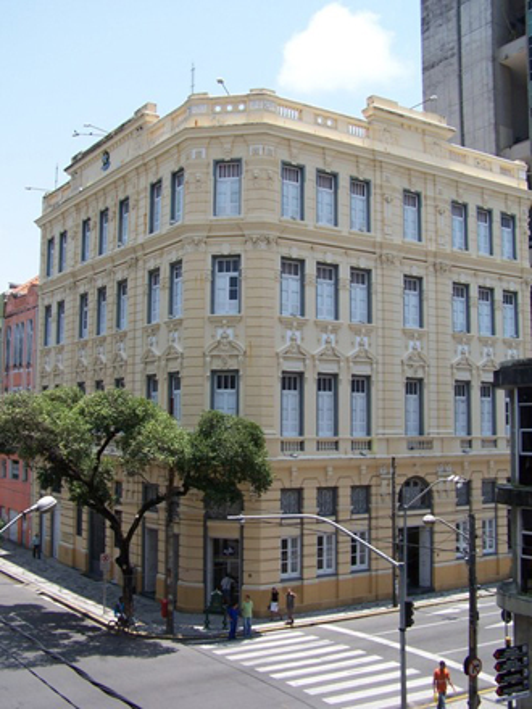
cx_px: 266
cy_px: 354
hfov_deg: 37.7
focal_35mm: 38
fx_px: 779
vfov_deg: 49.0
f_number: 4
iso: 80
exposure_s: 1/500
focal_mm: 6.3
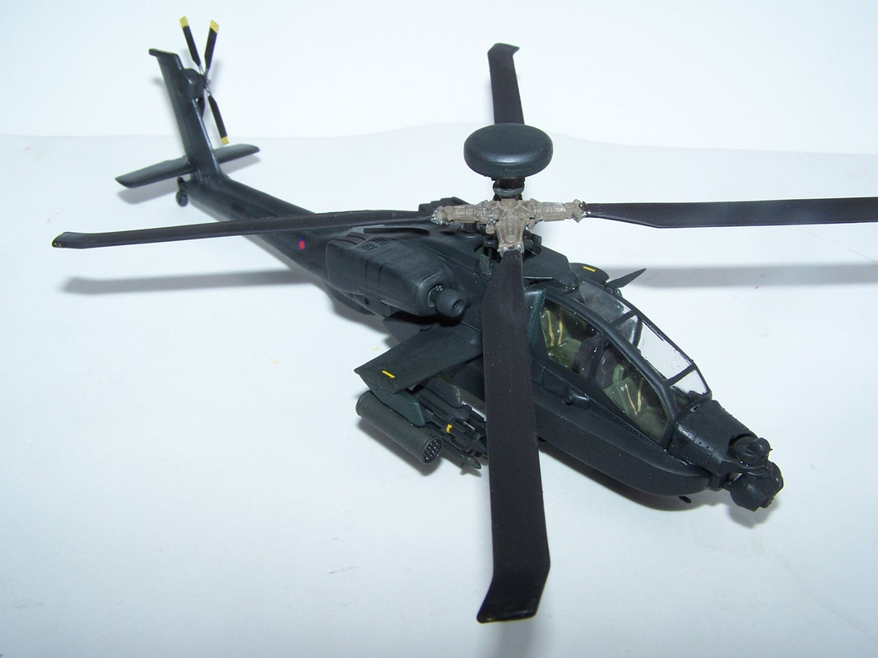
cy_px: 329
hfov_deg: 49.0
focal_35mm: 38
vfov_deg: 37.7
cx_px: 439
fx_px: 964
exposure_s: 1/1500
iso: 80
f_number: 5.6
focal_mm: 6.3
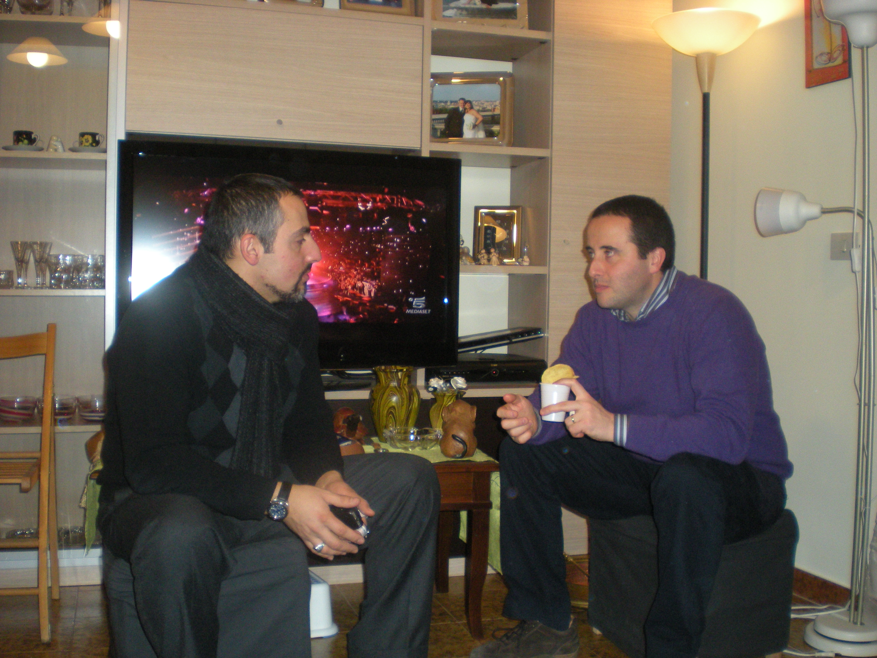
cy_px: 329
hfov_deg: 49.0
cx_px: 438
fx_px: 963
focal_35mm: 38
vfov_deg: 37.7
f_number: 3.1
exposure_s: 1/60
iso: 272
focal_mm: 6.3
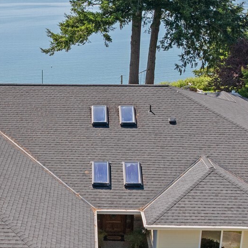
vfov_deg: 26.4
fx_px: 527
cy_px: 147
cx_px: 64
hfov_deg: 26.2
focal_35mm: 65
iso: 240
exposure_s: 1/2000
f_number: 2.8
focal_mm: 12.29
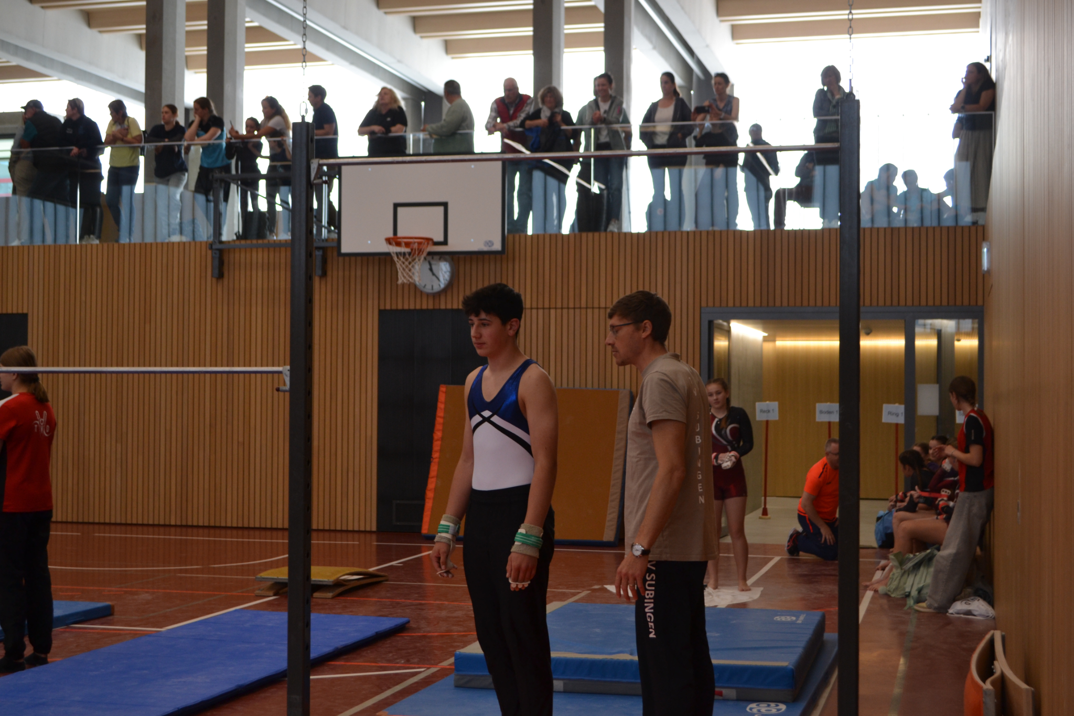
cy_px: 358
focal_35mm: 51
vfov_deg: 26.5
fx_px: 1521
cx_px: 537
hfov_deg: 38.9
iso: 400
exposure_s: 1/80
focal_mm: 34
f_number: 5
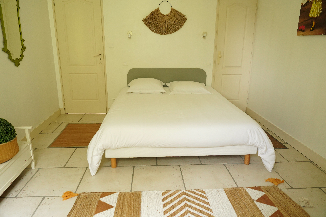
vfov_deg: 49.6
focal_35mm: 26
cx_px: 163
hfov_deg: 69.4
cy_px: 108
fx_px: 235
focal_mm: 26
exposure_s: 1/125
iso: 2000
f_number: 2.8
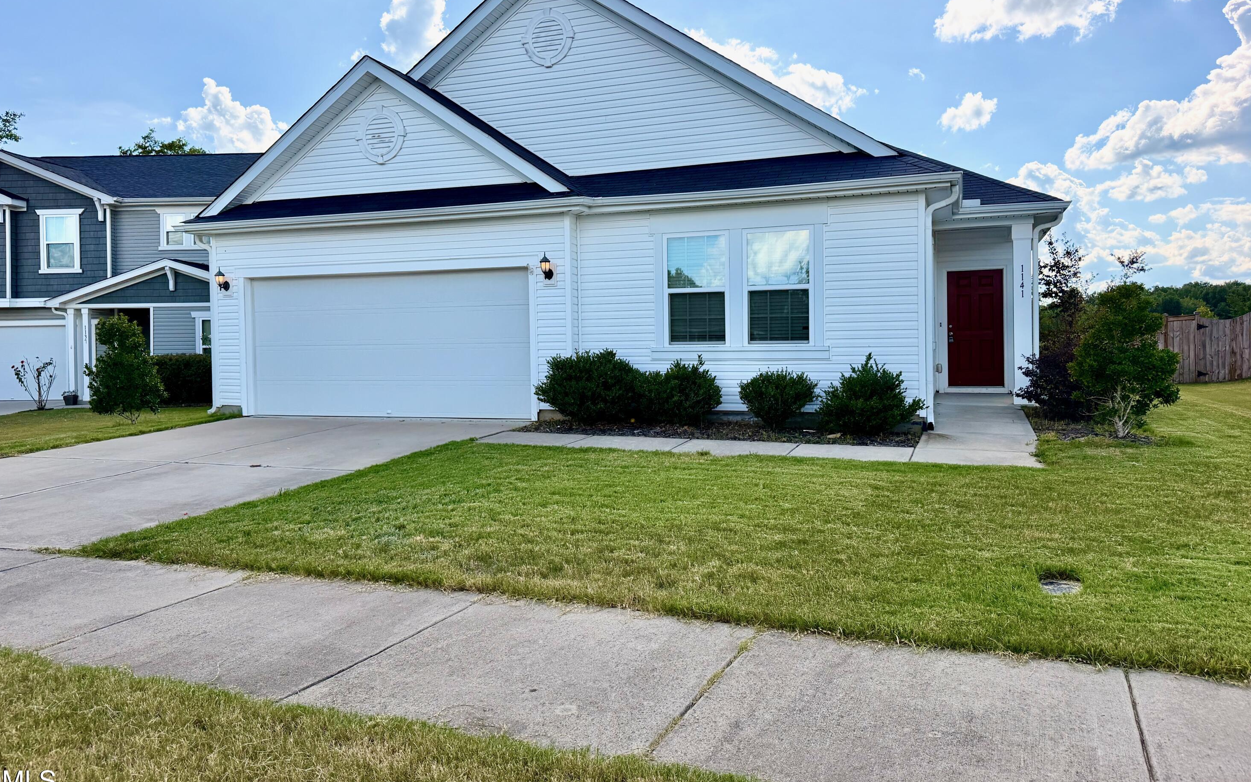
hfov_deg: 70.4
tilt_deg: -0.6
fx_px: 887
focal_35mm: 26
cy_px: 345
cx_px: 619
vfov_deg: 47.5
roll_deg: +1.4
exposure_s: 1/4975
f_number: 1.78
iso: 100
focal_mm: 6.76
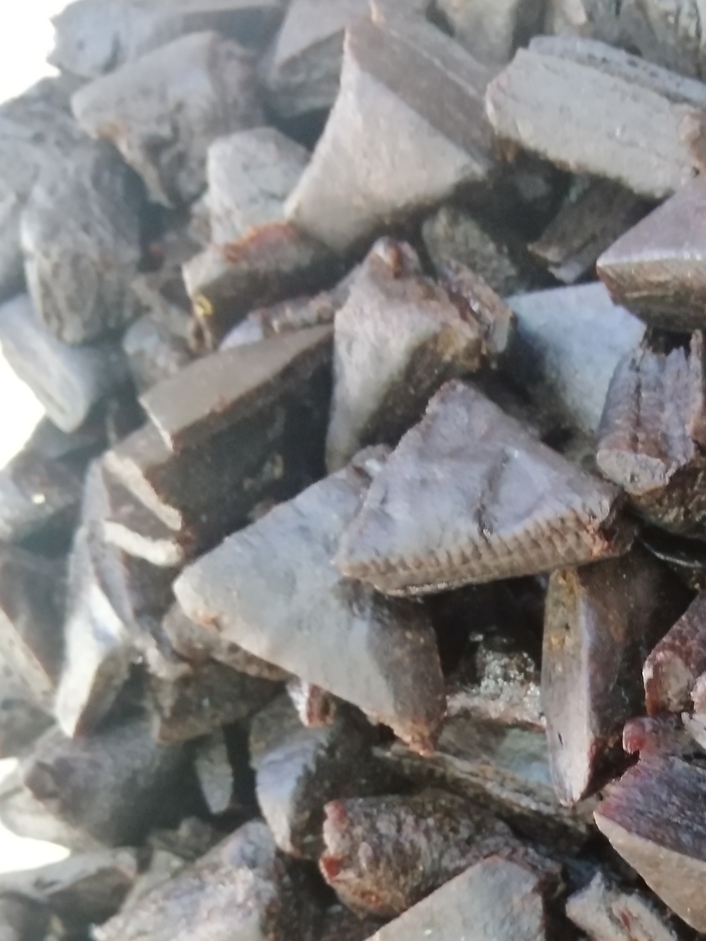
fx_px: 1496
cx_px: 640
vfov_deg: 33.3
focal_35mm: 55
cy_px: 828
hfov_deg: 25.7
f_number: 1.8
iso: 590
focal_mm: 3.63
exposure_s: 1/15
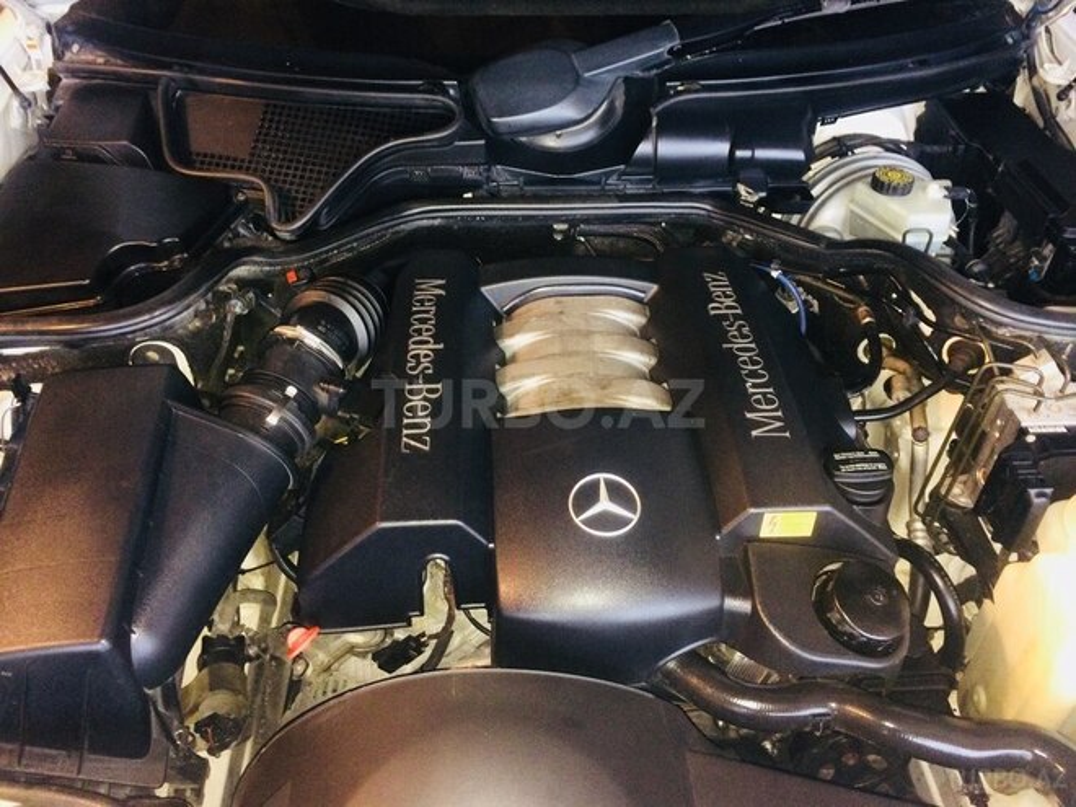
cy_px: 404
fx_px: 901
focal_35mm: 29
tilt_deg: -40.5
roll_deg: -1.2
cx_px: 538
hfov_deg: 61.7
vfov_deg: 48.2
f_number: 2.2
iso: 250
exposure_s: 1/17
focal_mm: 4.15
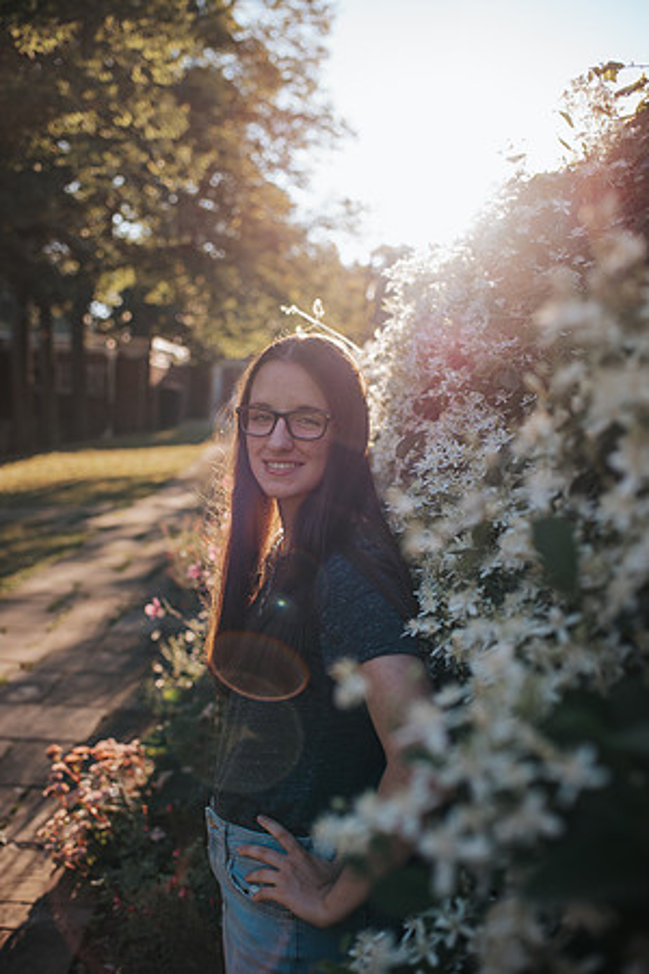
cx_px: 324
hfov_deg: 37.9
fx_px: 946
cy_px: 487
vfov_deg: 54.4
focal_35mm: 35
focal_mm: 35
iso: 100
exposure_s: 1/500
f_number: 2.8
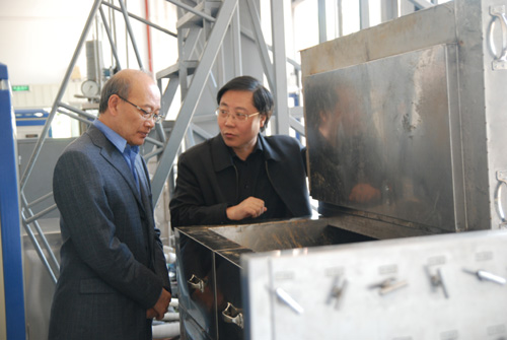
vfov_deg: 25.8
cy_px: 170
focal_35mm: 52
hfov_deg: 37.8
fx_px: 740
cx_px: 254
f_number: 2.8
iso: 400
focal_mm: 35
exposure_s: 1/13
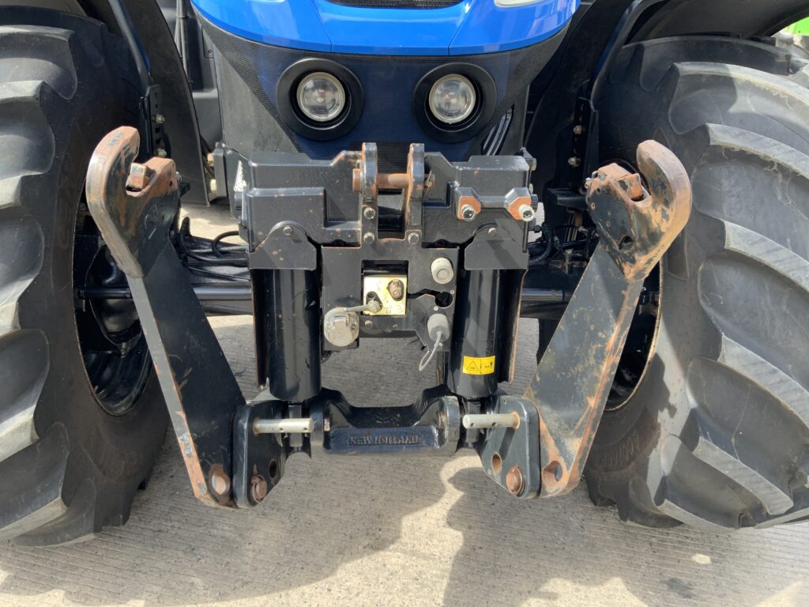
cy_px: 304
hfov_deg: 61.7
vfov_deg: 48.2
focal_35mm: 29
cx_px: 404
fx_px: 678
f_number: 1.8
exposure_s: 1/122
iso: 20
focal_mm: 3
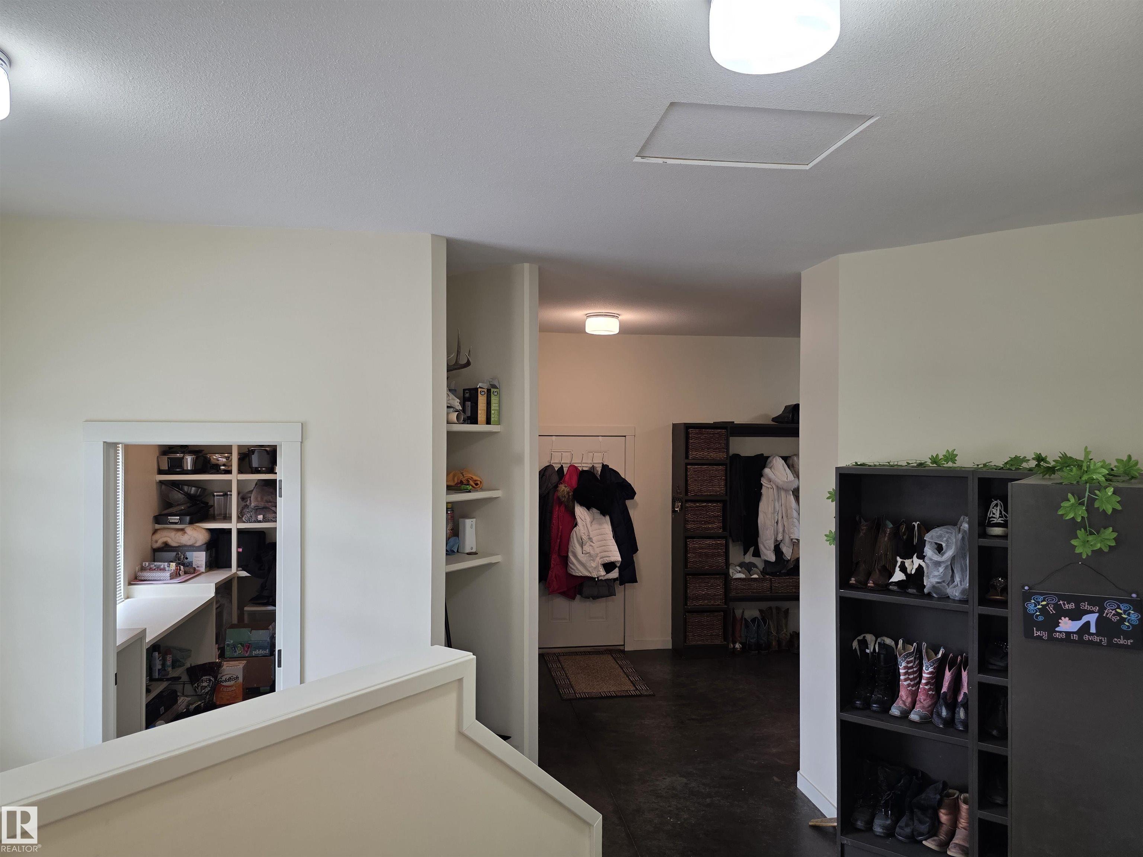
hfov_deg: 73.9
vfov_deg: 58.9
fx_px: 759
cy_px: 428
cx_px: 572
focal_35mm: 23
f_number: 1.7
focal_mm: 6.3
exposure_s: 1/120
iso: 125
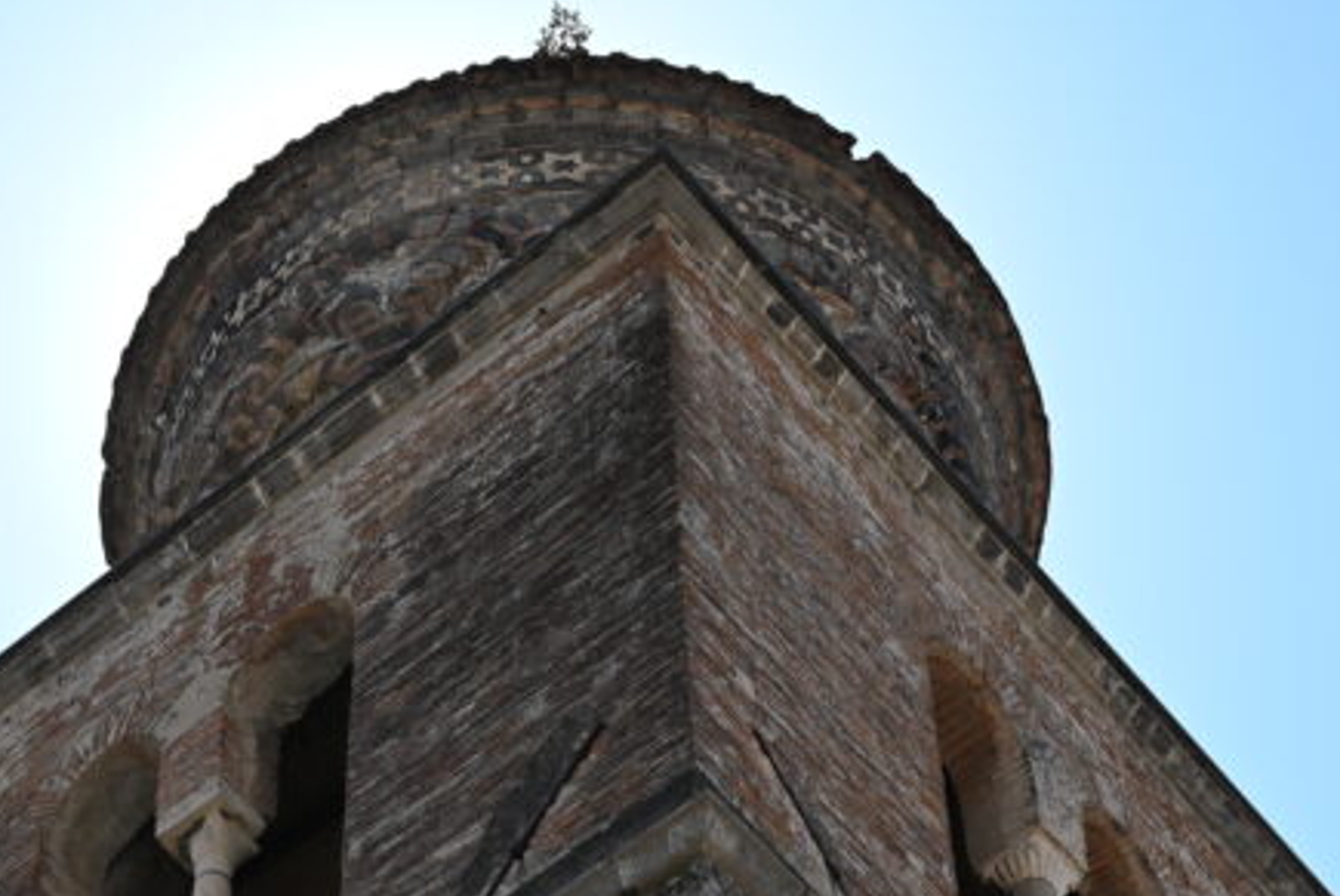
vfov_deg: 11.3
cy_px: 896
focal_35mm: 120
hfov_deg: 17.0
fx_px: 4471
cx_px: 474
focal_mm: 51
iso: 100
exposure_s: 1/320
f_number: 7.1
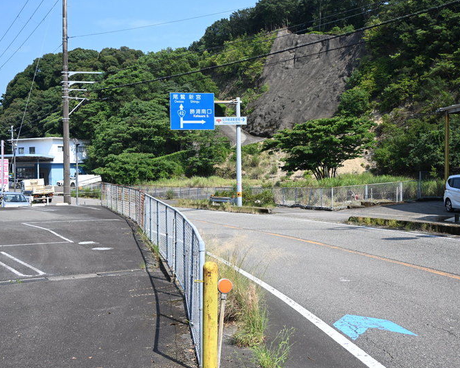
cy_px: 183
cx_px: 222
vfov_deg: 31.4
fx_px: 653
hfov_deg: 38.8
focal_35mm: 48
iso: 720
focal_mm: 28
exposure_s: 1/4000
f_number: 4.5
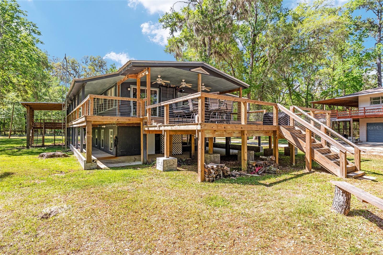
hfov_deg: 90.0
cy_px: 128
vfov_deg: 67.4
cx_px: 192
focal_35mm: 18
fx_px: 191
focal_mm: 18
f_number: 7.1
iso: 400
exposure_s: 1/250
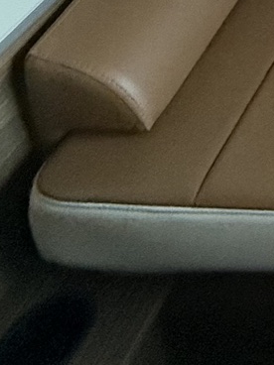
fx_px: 802
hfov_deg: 13.5
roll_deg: -1.0
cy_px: -373
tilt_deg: -14.9
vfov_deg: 17.7
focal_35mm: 76
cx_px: 673
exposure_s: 1/70
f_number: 2.2
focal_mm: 2.22
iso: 320
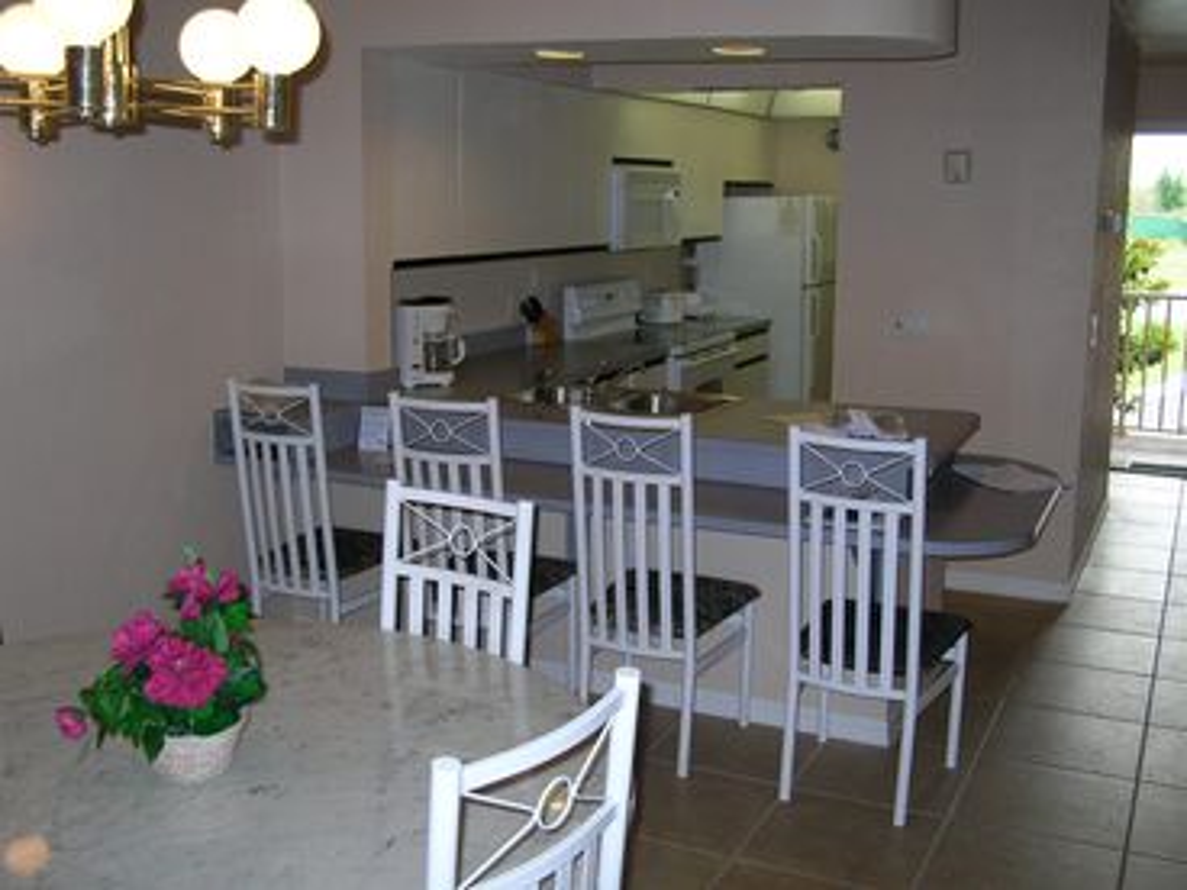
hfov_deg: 51.4
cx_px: 594
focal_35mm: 36
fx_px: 1234
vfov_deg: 39.7
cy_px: 445
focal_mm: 6
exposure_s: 1/60.1
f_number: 2.7
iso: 50
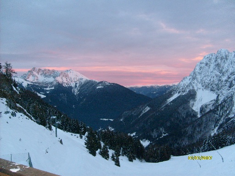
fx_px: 238
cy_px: 88
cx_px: 118
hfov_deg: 52.6
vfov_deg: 40.7
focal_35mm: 35
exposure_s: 1/45
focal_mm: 5.8
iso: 200
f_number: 2.8
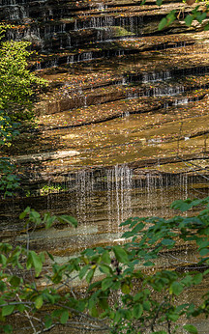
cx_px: 130
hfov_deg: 6.2
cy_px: 163
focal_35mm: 212
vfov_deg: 9.9
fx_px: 1934
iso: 280
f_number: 8
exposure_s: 1/160
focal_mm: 160
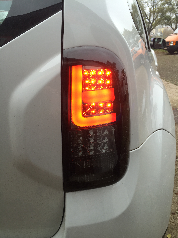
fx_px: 199
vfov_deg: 61.7
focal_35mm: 29
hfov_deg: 48.2
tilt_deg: -21.6
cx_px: 89
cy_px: 119
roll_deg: +1.8
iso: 32
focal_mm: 4.15
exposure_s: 1/100
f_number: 2.2
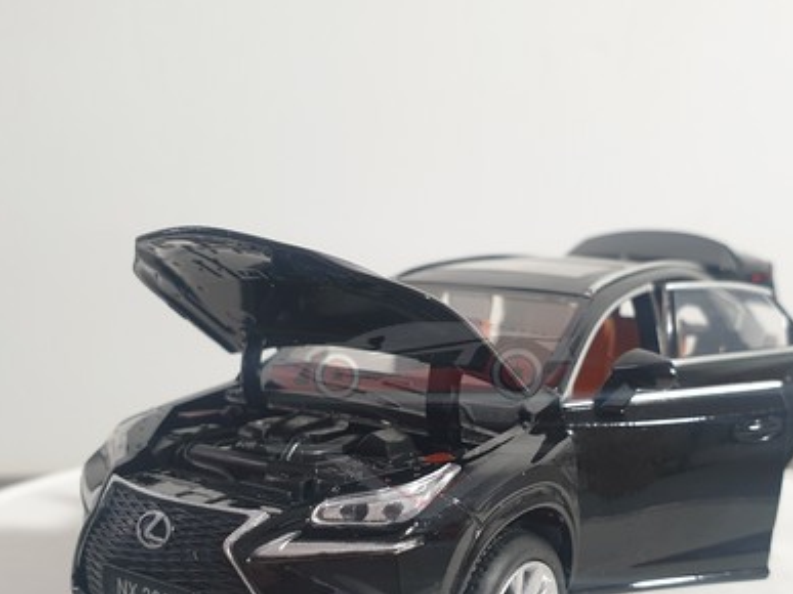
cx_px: 424
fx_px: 985
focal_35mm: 43
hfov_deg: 43.8
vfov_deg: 33.1
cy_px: 418
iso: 160
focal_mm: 4.3
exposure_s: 1/50
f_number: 2.4
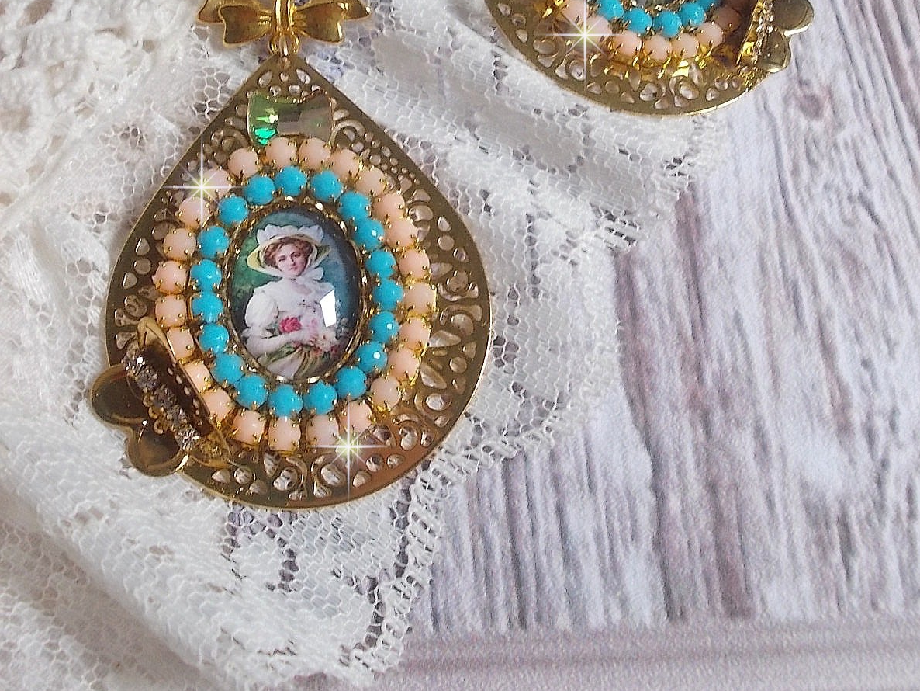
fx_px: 1542
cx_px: 465
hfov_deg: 33.2
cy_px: 116
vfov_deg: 24.7
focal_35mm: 58
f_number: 3.3
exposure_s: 1/30
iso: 125
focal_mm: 6.1
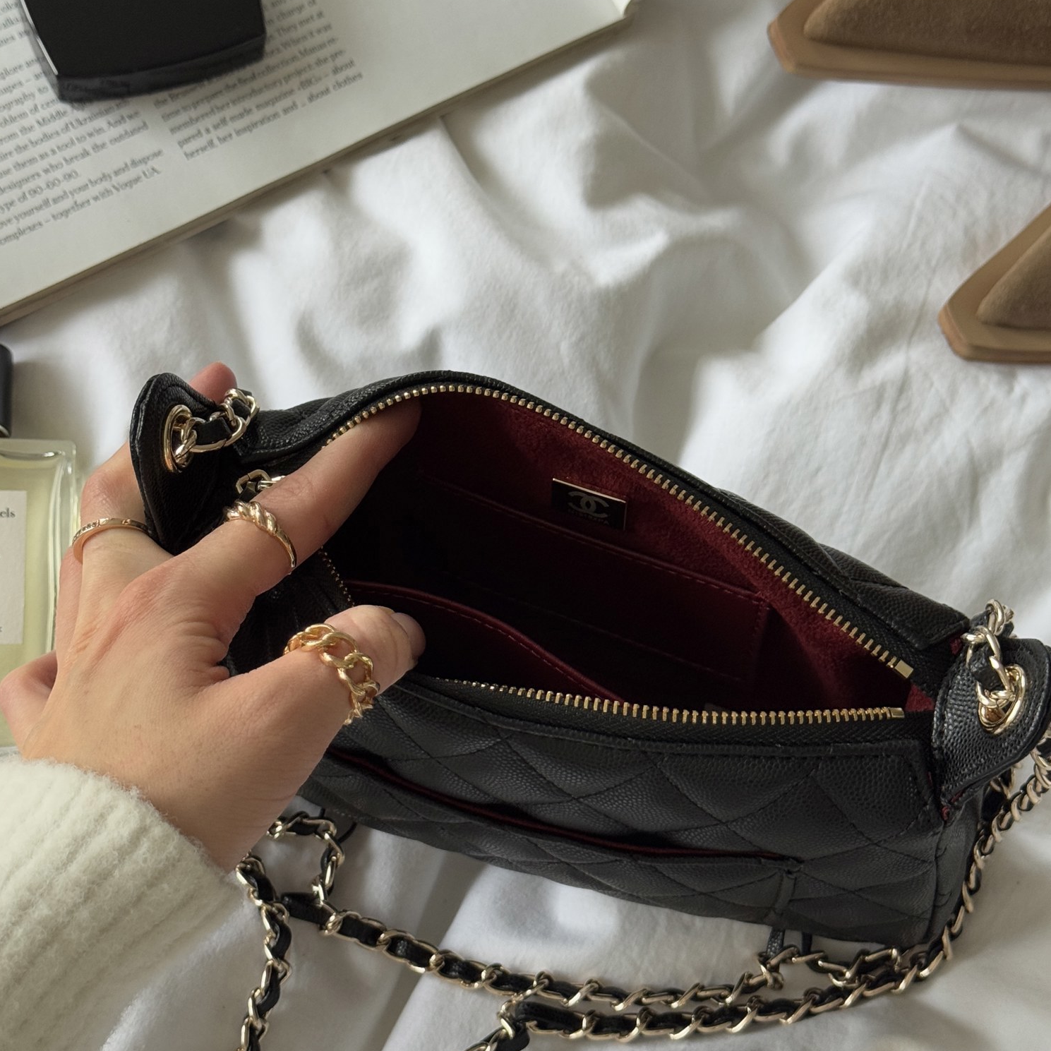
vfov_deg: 30.0
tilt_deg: -70.2
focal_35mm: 57
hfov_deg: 30.0
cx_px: 525
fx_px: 1958
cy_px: 554
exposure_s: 1/60
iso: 200
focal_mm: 6.76
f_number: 1.78
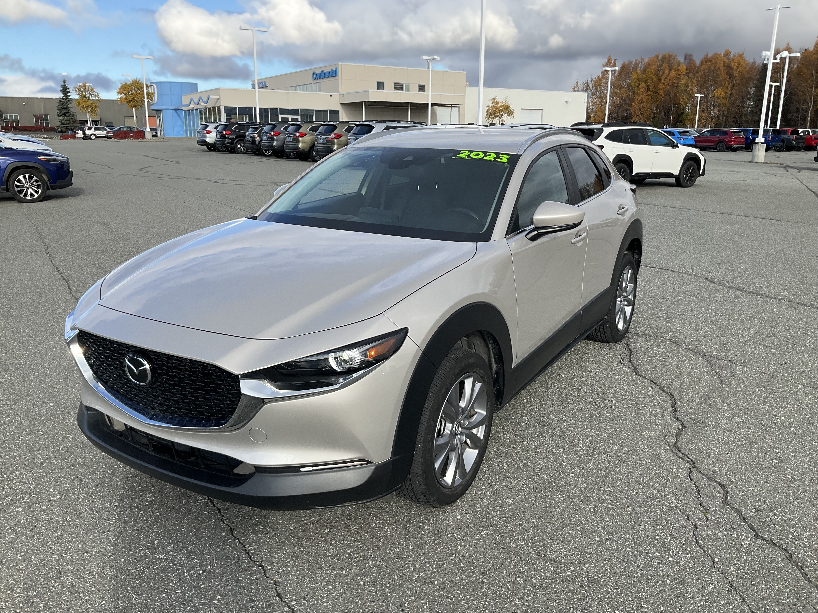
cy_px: 306
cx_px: 409
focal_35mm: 29
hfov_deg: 61.7
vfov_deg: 48.2
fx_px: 685
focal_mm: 3
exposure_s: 1/855
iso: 25
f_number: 1.8
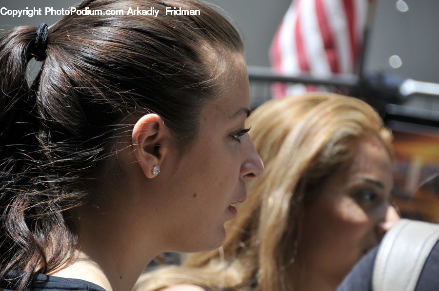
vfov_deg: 4.6
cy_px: 146
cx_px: 220
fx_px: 3652
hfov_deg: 6.9
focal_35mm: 300
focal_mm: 200
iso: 200
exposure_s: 1/320
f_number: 5.6
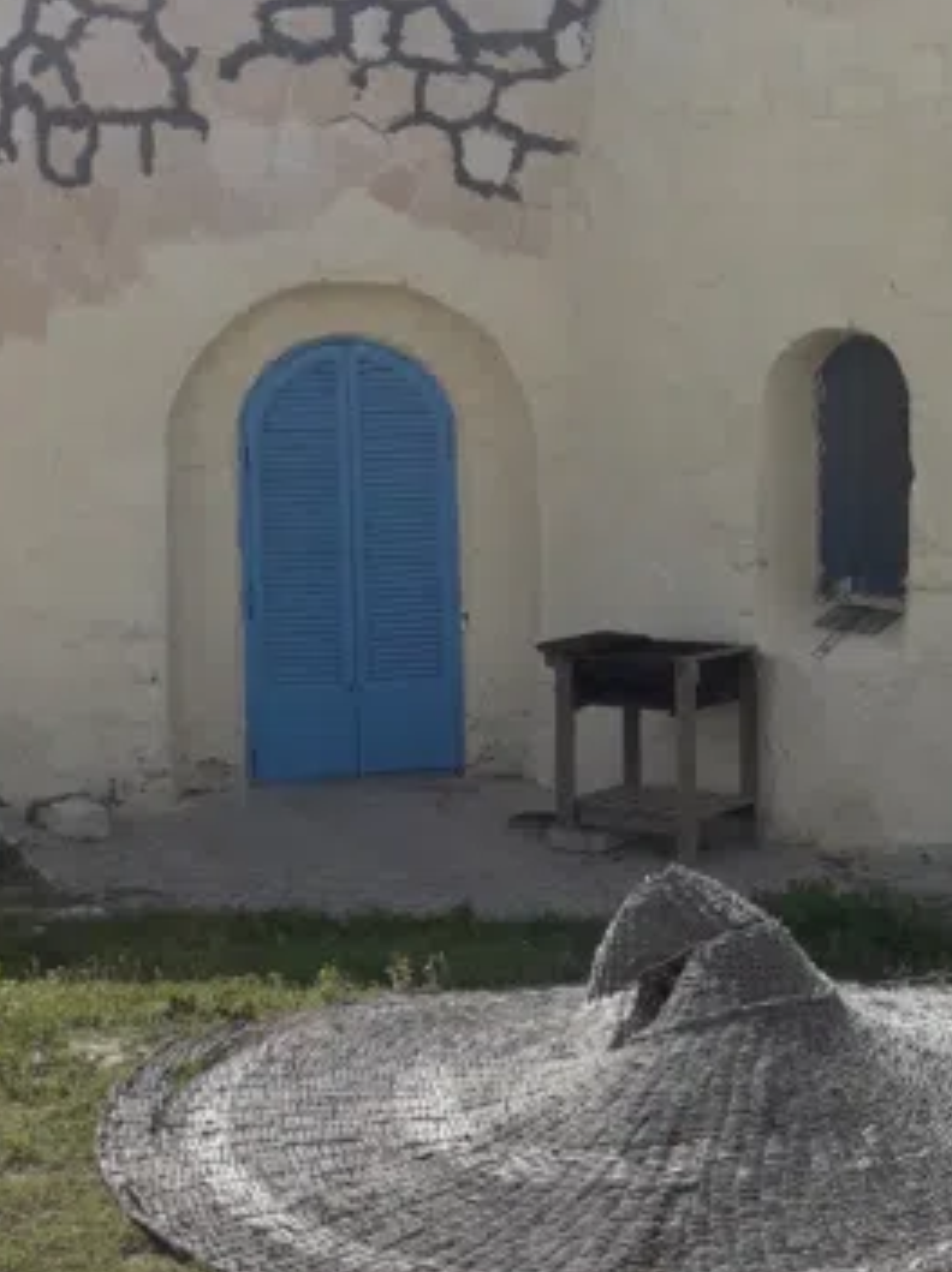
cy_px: 519
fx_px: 1800
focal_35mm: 49
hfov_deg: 28.4
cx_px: 869
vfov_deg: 38.8
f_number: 1.9
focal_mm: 3.6
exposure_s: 1/2283
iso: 40
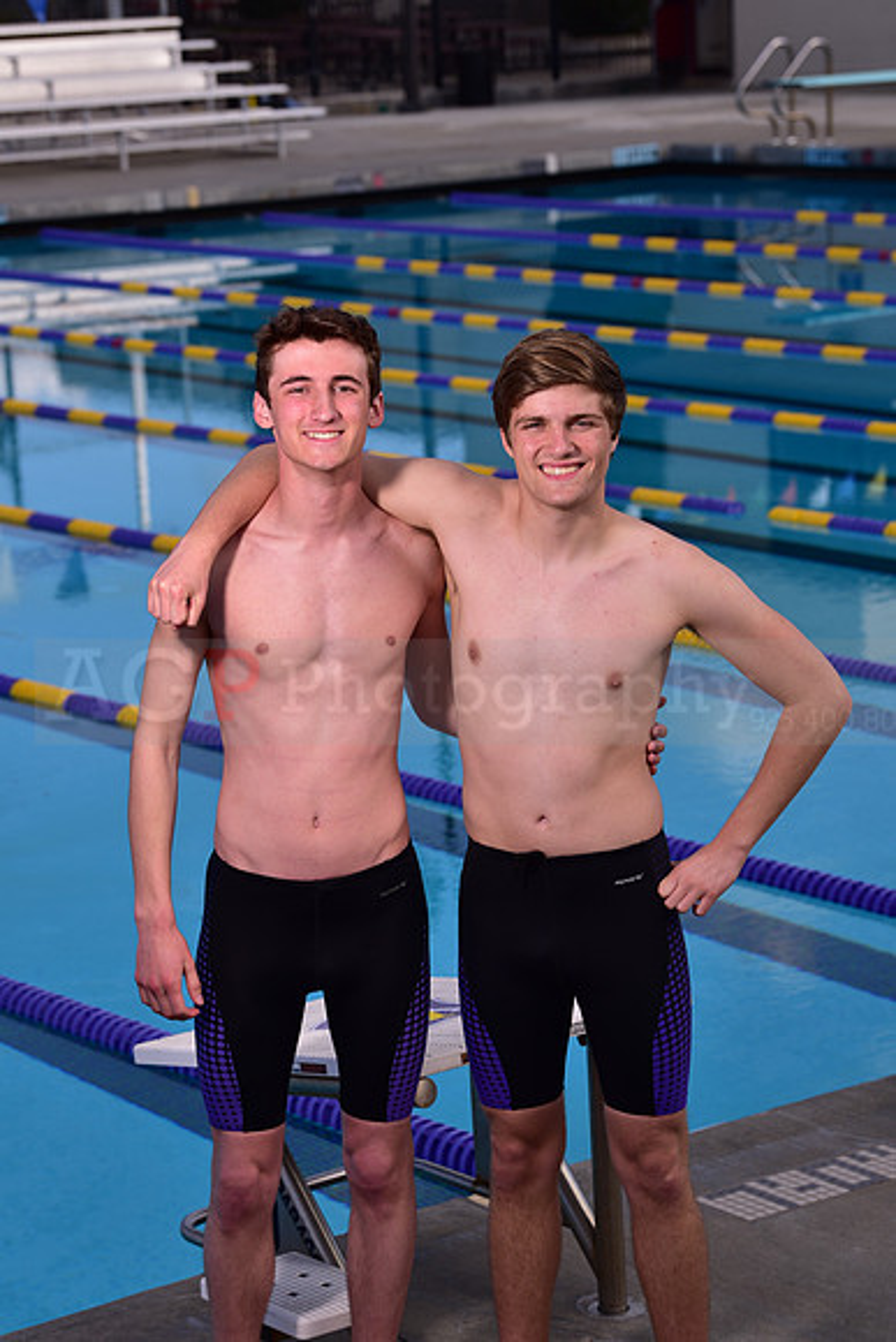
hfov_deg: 13.4
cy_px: 671
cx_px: 448
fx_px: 3805
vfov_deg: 20.0
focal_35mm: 102
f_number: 7.1
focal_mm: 102
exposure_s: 1/250
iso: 80
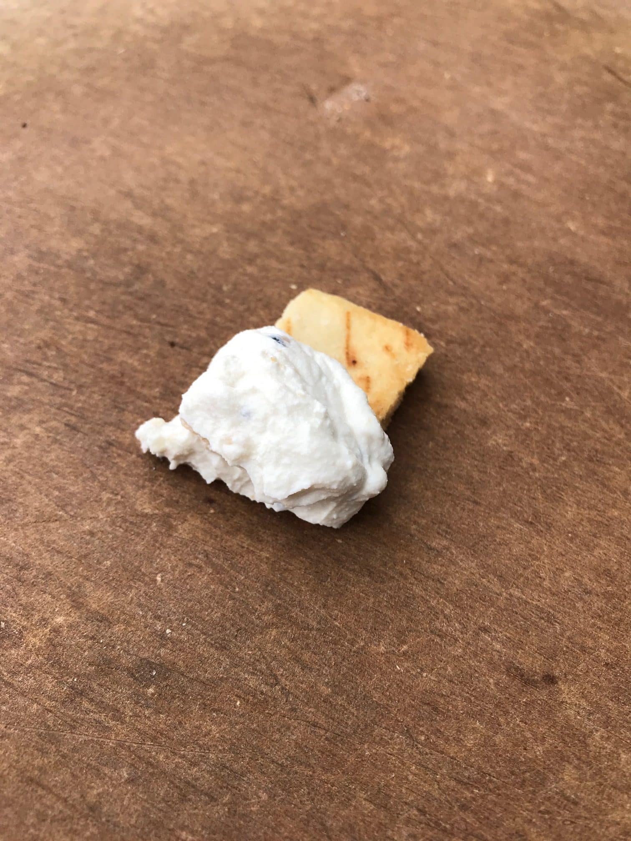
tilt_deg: -48.0
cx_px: 316
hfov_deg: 49.7
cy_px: 420
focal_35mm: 28
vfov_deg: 63.4
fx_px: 681
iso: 20
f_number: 1.8
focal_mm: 3.99
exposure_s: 1/357
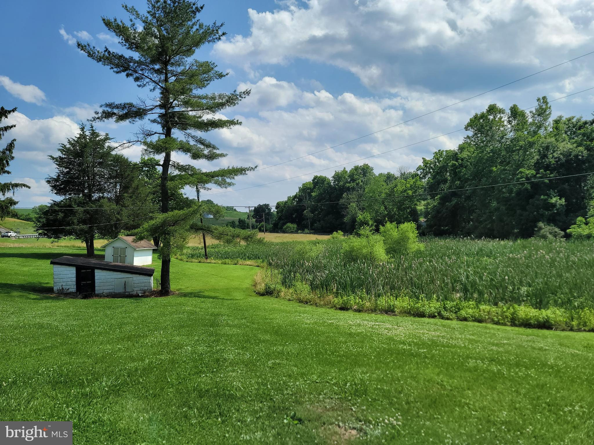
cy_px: 222
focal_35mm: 25
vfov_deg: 54.9
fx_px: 429
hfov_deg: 69.4
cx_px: 297
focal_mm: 7
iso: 20
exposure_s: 1/1567
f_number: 1.8
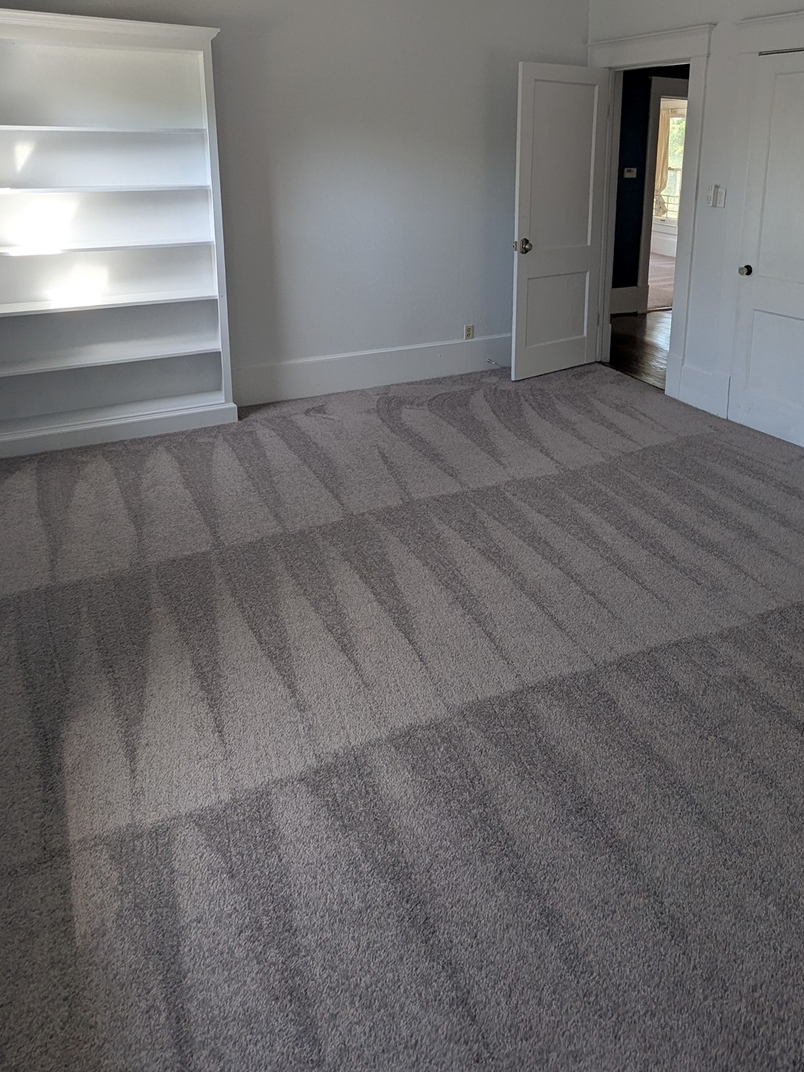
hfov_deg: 56.4
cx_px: 479
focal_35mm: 24
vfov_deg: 68.1
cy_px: 301
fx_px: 743
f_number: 2.2
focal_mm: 2.35
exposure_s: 1/85.1
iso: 44
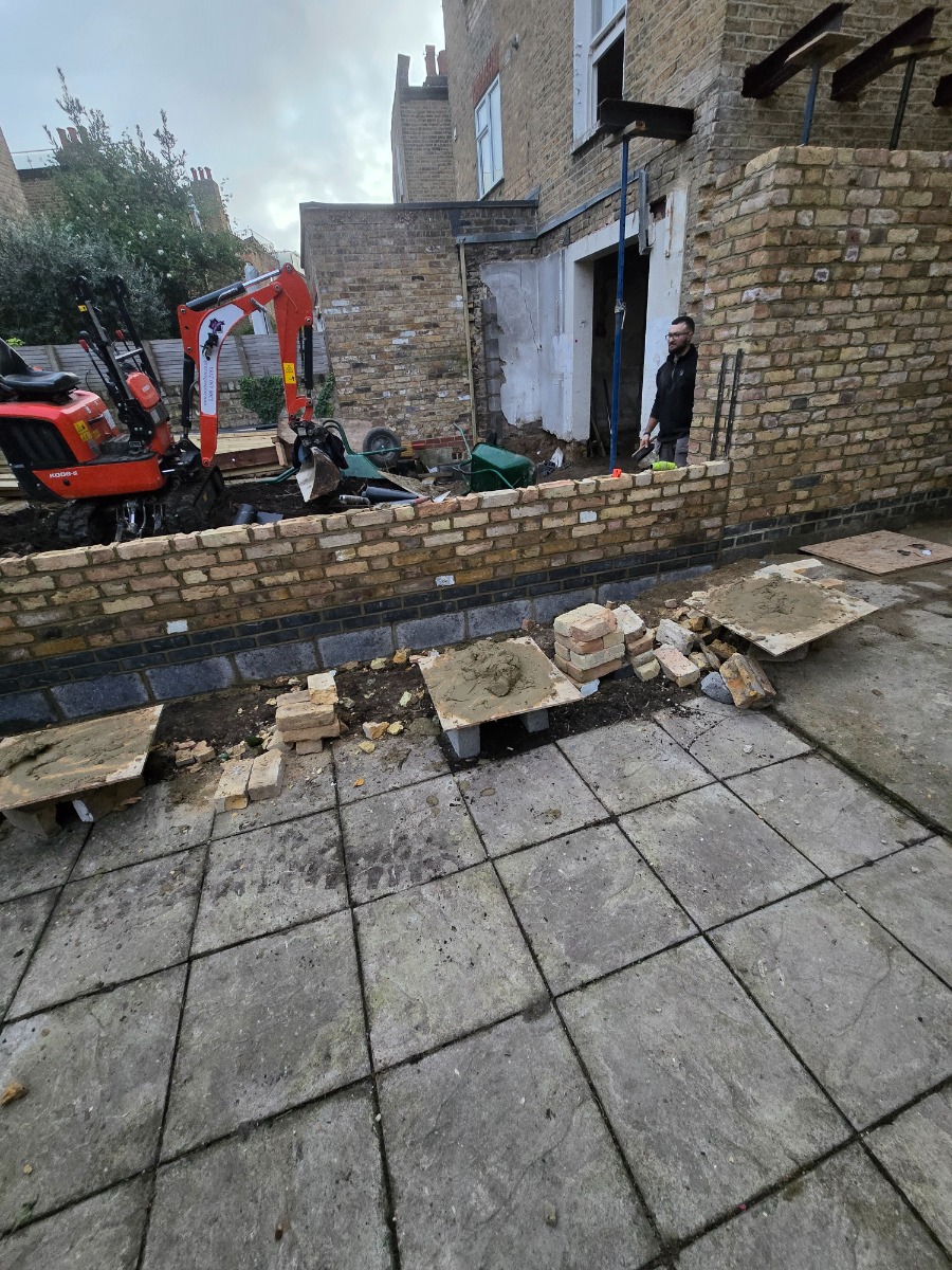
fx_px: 477
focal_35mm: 13
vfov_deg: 106.2
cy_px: 635
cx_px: 476
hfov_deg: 89.9
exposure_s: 1/50
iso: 800
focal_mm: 2.2
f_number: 2.2
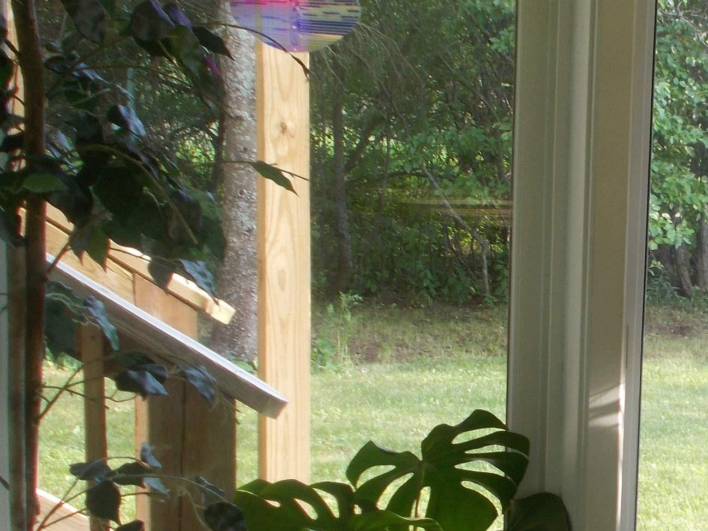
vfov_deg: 20.7
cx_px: 724
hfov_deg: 25.9
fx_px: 1452
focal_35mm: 71
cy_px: 347
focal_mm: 5.3
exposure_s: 1/25
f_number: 3.4
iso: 100
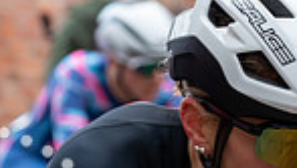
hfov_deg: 7.4
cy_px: 207
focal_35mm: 289
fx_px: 2278
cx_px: 271
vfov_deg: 4.2
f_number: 4
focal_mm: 70
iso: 800
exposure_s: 1/1000
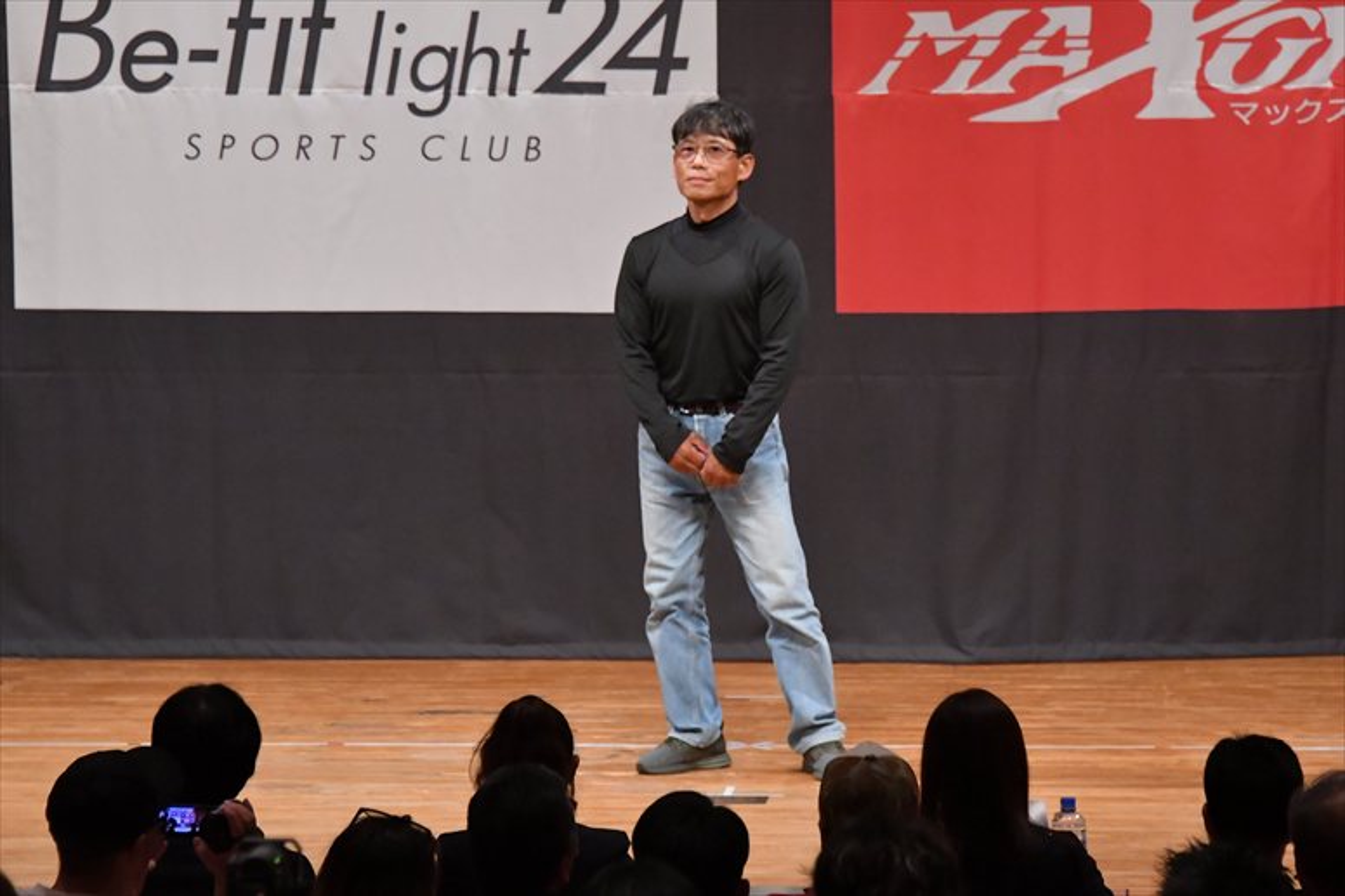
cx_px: 672
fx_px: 9523
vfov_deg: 5.4
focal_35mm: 255
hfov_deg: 8.1
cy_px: 448
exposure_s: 1/400
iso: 6400
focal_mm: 170
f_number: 5.6
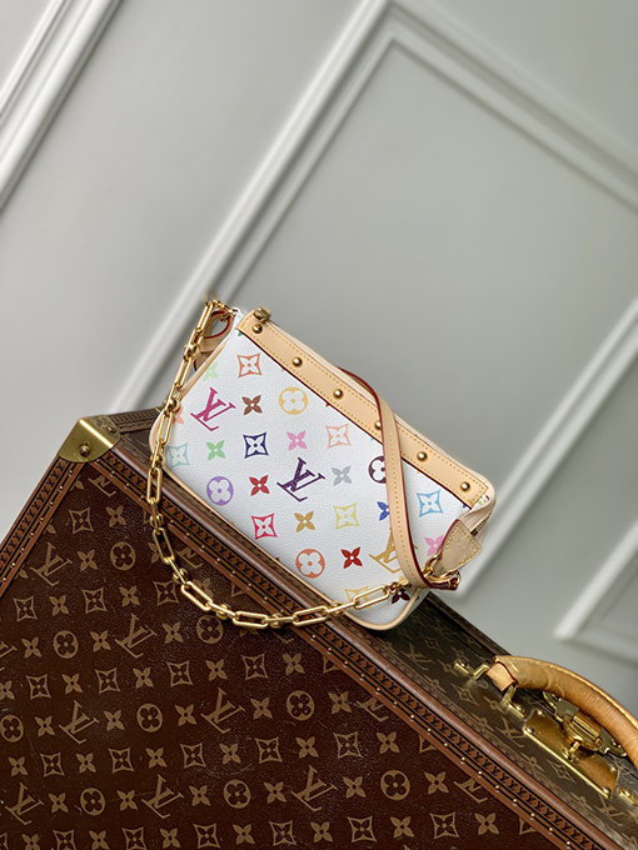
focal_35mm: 52
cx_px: 319
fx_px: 1278
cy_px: 425
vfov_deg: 36.8
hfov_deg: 28.0
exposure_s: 1/155
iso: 16
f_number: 2.4
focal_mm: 6
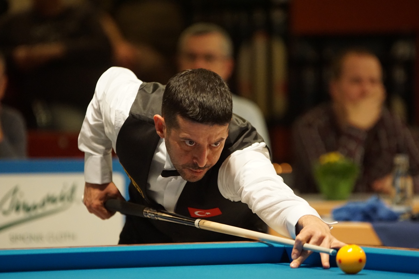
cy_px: 140
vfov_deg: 5.1
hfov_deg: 7.6
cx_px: 210
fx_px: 3142
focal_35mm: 270
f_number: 2.8
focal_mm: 180
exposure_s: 1/250
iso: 3200
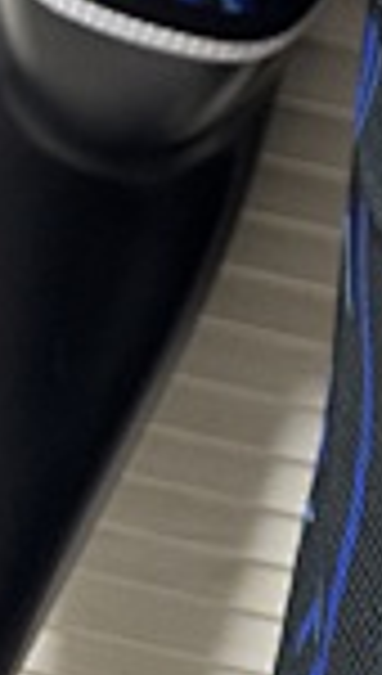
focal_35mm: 87
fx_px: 1558
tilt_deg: -11.4
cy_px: -374
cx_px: 712
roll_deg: -11.1
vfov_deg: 20.4
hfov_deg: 12.6
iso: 250
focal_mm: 6.76
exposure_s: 1/60
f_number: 1.78
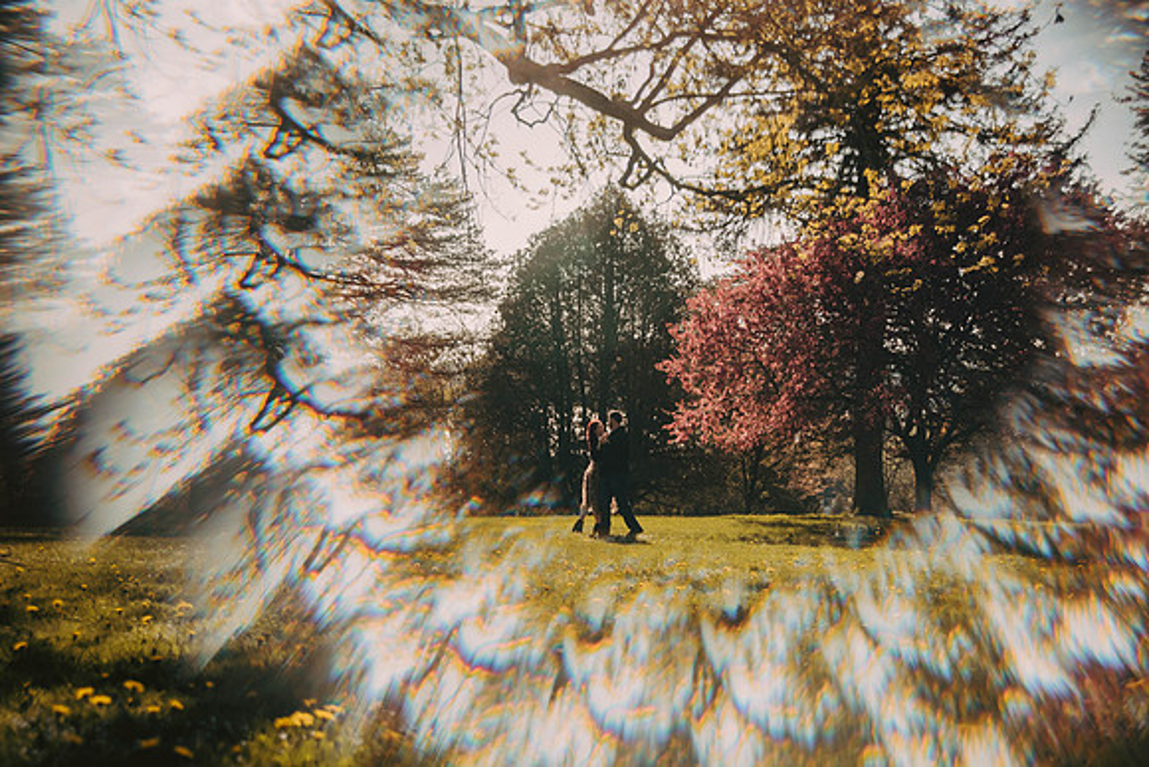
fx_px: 1489
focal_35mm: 47
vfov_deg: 28.9
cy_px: 384
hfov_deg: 42.2
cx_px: 594
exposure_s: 1/4000
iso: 400
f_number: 2.8
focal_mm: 44
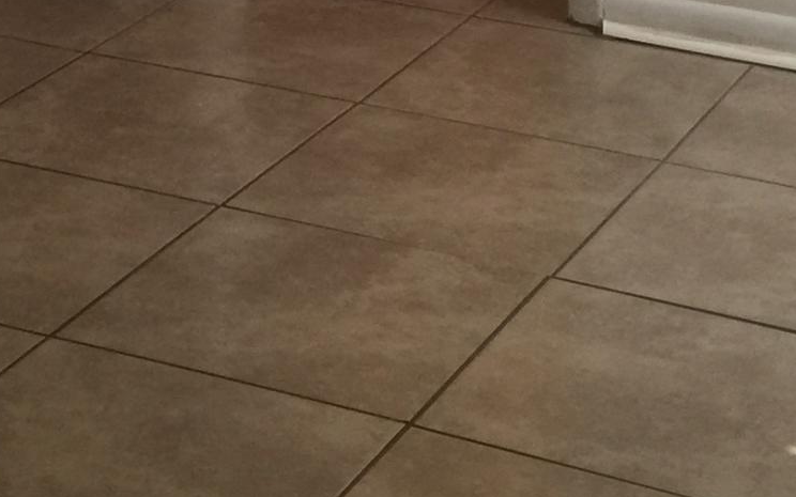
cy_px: -433
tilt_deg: -8.0
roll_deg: +0.0
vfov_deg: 9.9
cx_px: 32
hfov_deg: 16.5
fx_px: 2690
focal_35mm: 124
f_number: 2.2
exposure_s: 1/30
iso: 50
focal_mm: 4.15
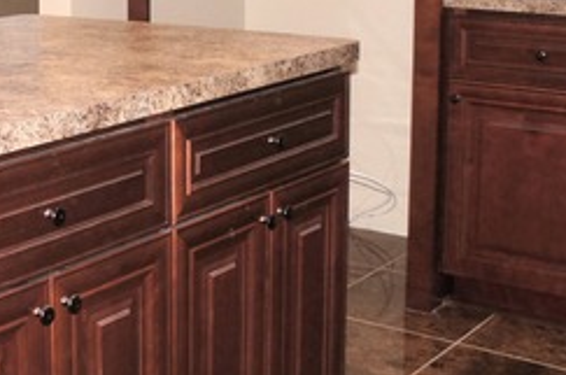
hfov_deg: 25.0
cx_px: 65
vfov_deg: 17.0
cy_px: 38
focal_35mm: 79
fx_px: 1240
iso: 800
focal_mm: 20
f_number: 3.5
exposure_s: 1/60
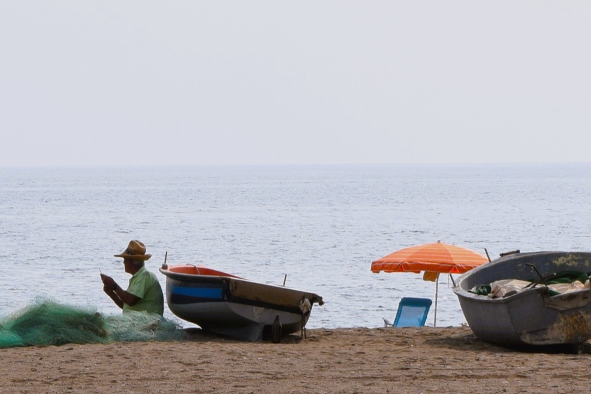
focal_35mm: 134
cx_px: 207
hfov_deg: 15.3
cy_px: 269
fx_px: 2196
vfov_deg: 10.2
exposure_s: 1/500
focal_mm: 55
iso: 200
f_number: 11
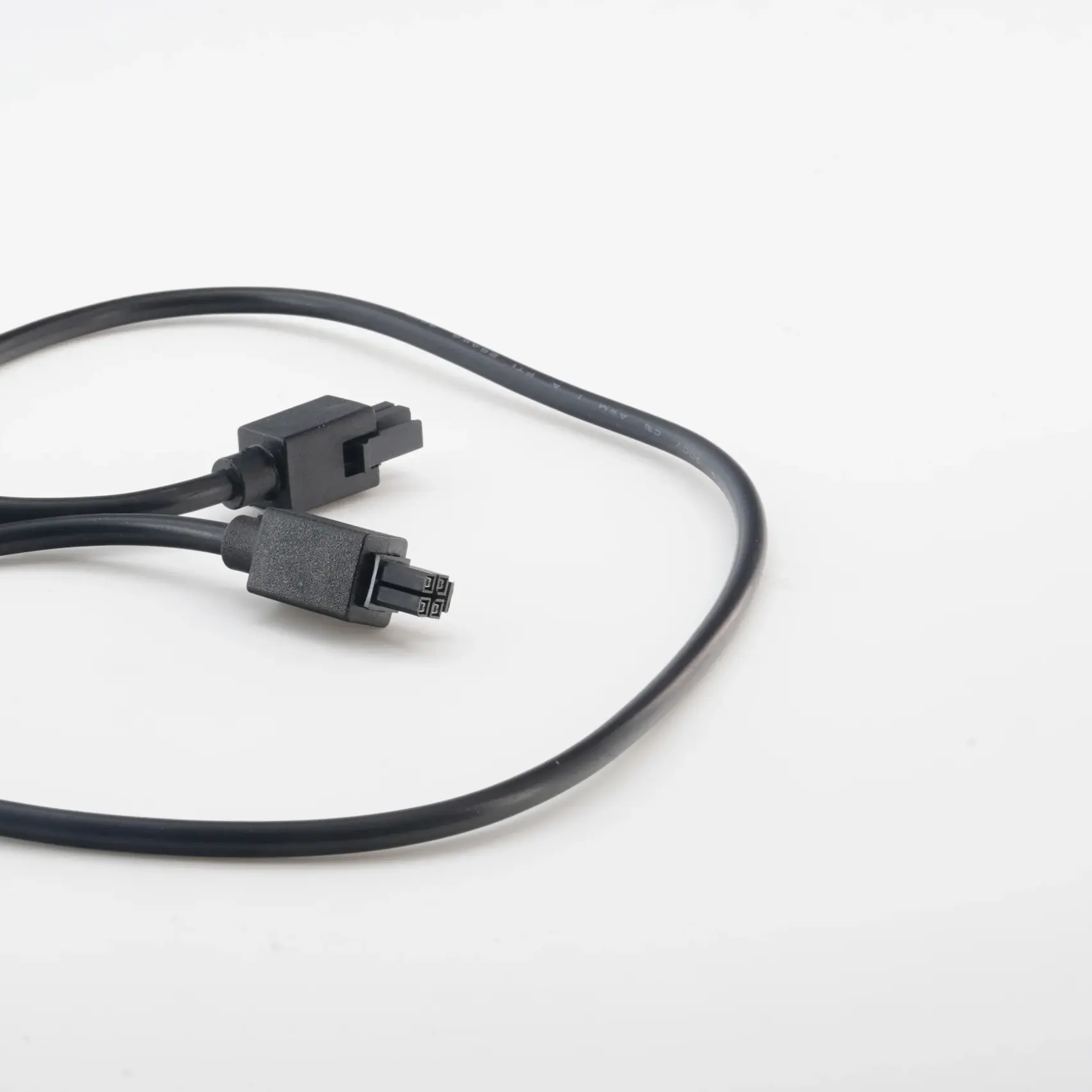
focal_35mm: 120
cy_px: 546
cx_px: 308
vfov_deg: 14.5
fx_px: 4283
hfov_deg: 14.5
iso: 800
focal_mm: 63
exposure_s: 1/15
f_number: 22
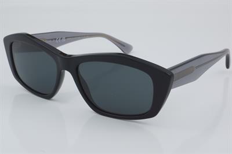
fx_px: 483
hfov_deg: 27.0
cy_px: 77
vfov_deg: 18.2
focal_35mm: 75
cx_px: 116
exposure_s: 1/4
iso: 100
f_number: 32
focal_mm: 50
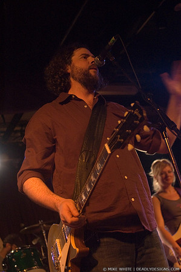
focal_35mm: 52
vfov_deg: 37.9
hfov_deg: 25.7
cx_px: 90
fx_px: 397
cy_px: 136
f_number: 2.8
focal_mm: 35
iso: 800
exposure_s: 1/25
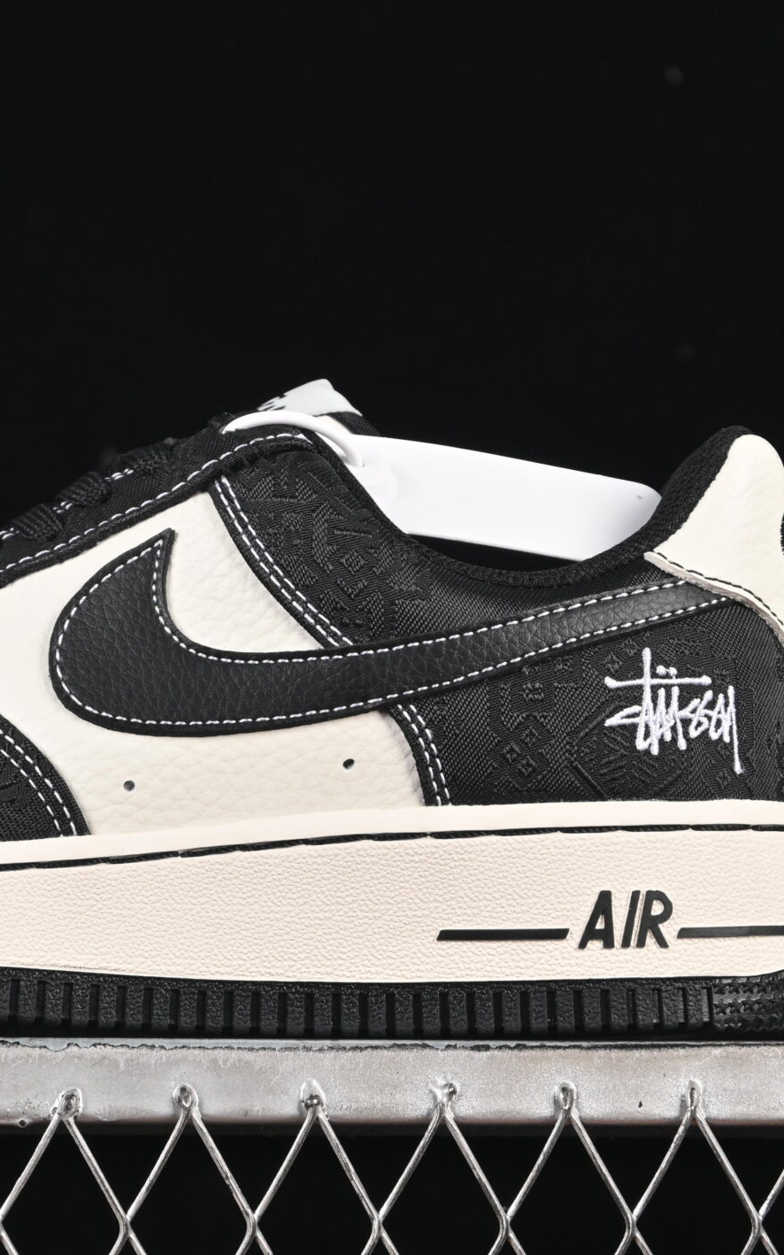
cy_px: 573
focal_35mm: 138
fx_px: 4719
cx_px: 88
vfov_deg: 15.1
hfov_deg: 9.5
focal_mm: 50
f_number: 7.1
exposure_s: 1/60
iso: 160
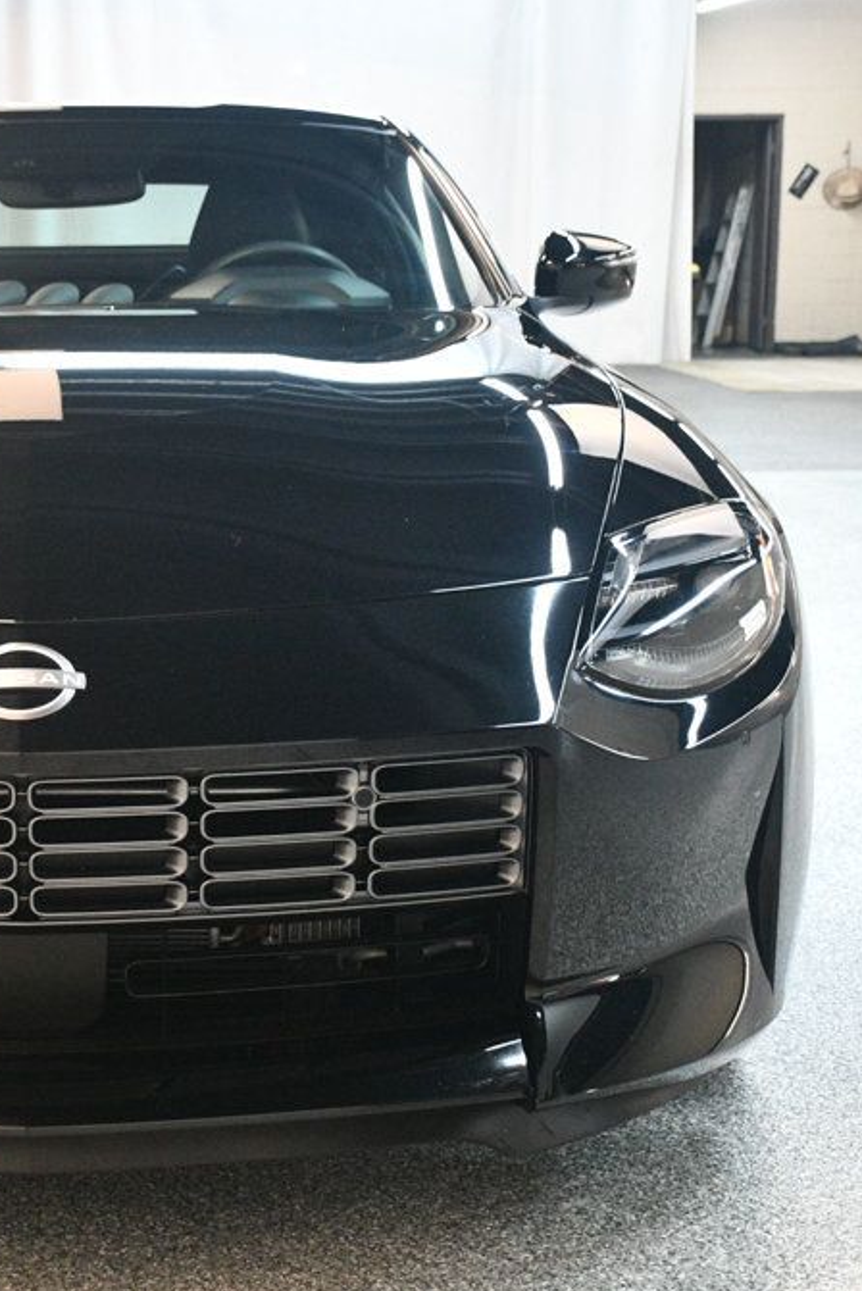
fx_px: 2188
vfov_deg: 32.9
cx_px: 63
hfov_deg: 21.7
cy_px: 648
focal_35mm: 61
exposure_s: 1/80
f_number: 4
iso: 3200
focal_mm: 27
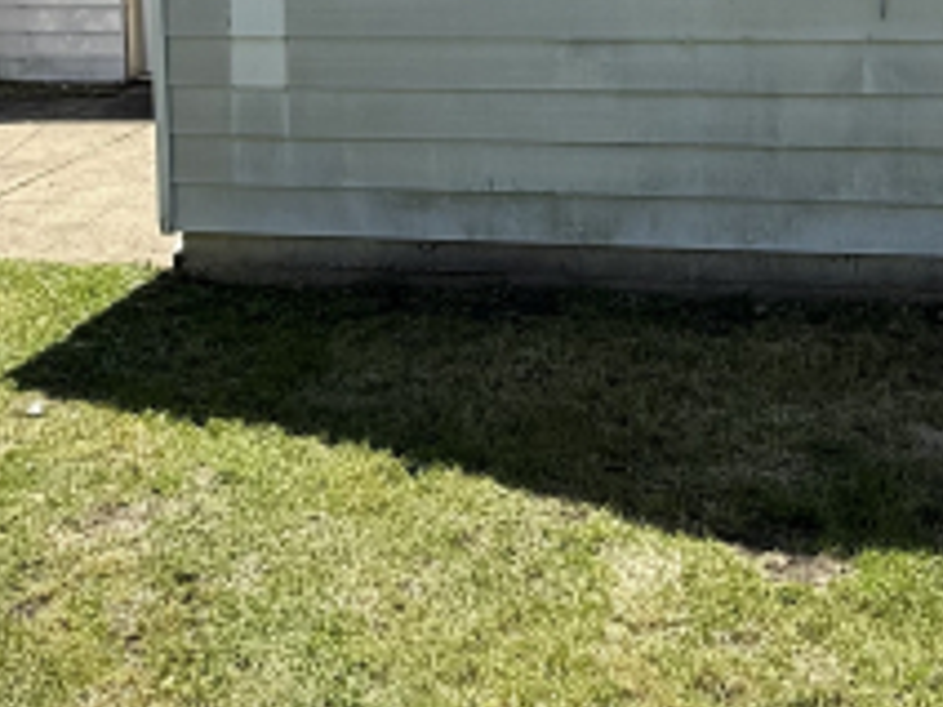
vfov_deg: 30.4
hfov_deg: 42.9
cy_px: -9
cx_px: 518
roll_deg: +1.2
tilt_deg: -4.0
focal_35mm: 44
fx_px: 1199
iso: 64
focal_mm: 2.22
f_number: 2.2
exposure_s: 1/928
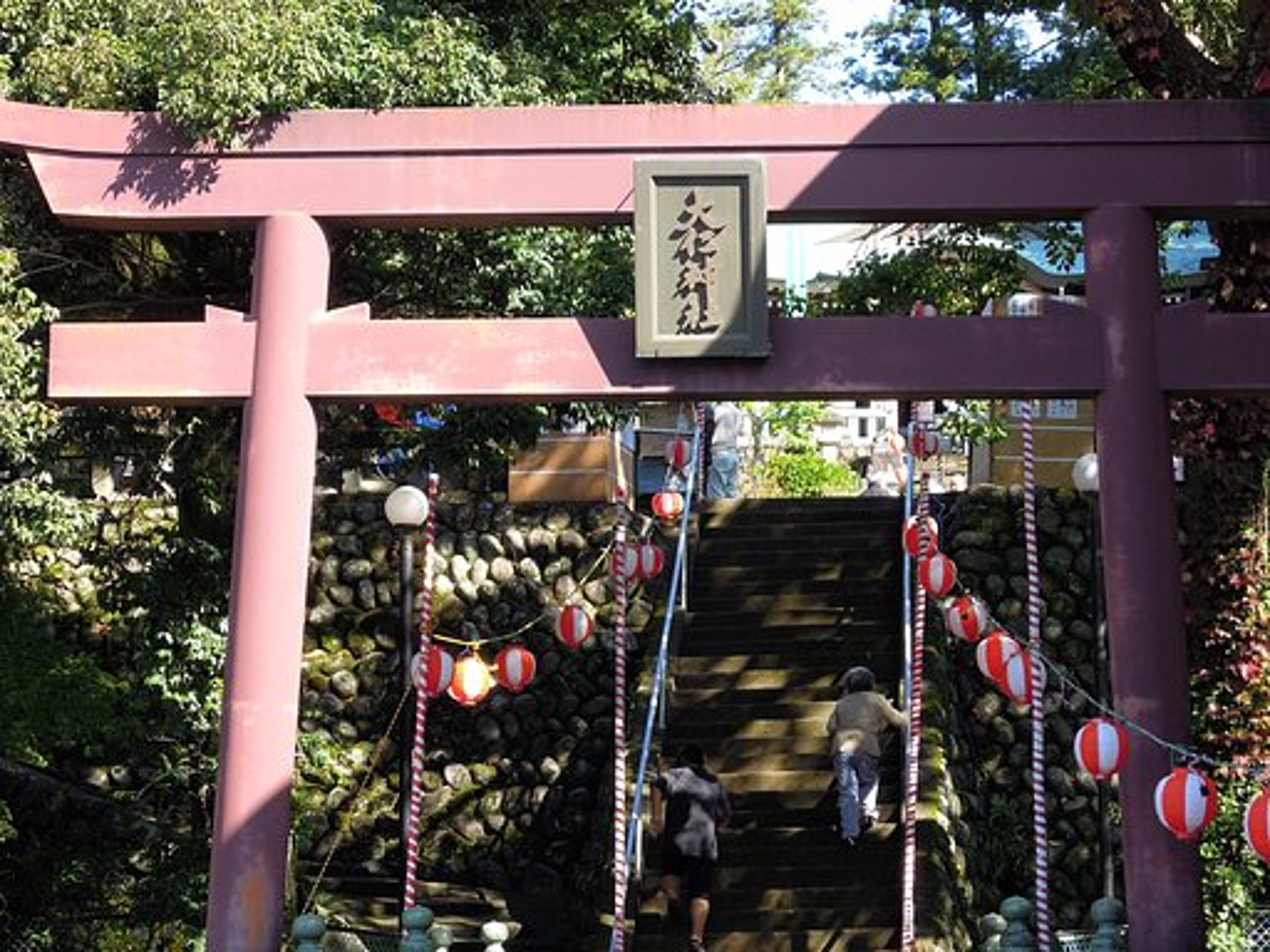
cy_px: 476
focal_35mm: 100
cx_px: 635
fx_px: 3669
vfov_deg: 14.8
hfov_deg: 19.6
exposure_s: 1/160
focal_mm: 17.9
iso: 160
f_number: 4.9
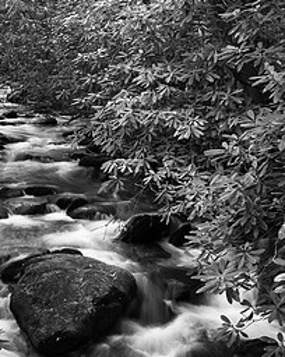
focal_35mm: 76
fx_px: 803
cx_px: 99
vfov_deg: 25.0
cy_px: 241
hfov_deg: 20.1
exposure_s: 1/1.67
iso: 125
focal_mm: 30.8
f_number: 20
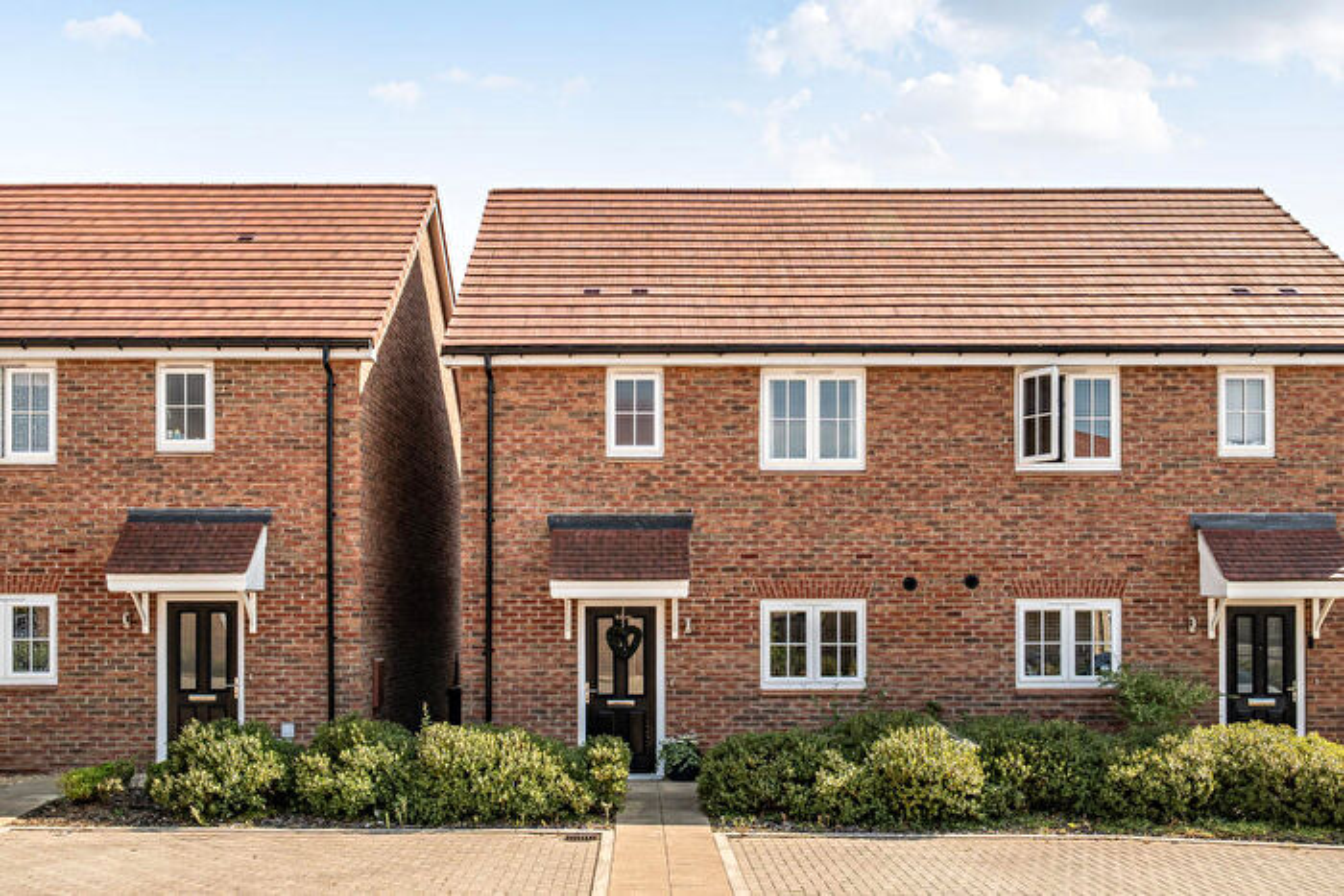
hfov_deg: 55.8
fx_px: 1270
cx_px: 672
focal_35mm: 34
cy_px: 448
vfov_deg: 38.9
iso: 400
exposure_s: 1/800
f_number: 8
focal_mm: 23
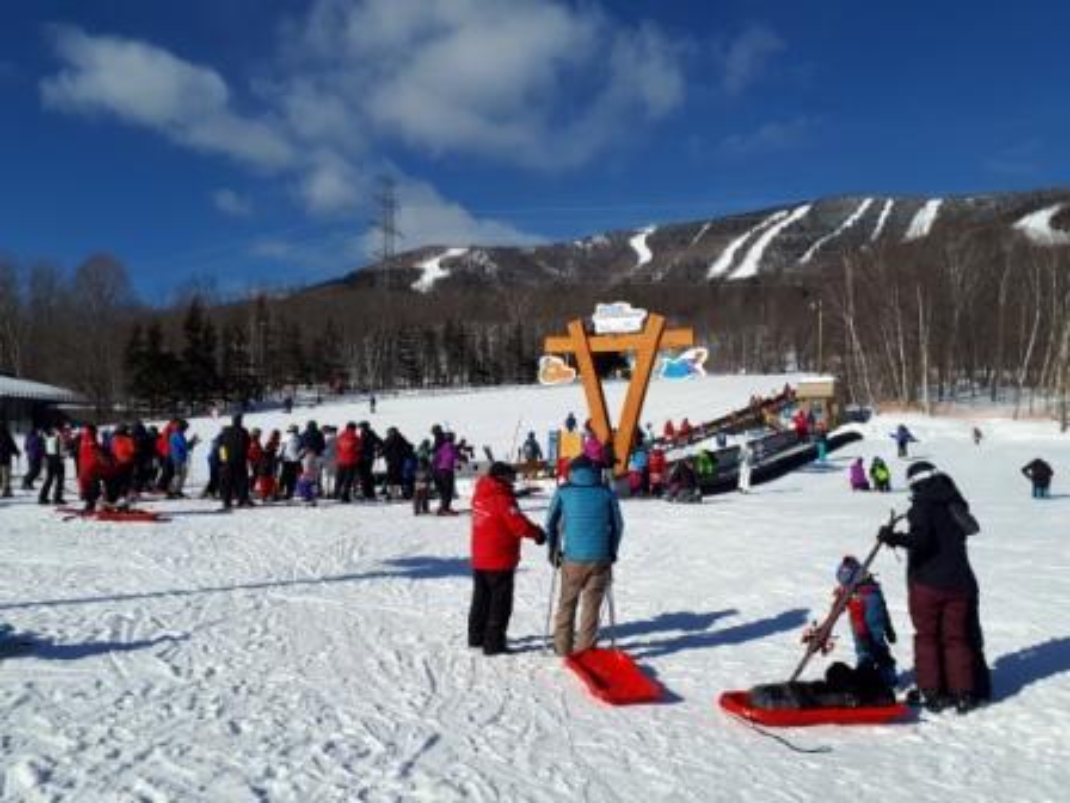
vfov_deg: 51.4
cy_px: 402
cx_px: 535
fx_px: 835
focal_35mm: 27
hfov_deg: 65.3
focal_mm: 3.6
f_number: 1.9
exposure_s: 1/2924
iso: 40
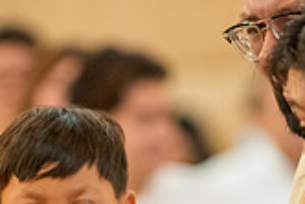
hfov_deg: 3.0
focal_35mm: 697
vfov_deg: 2.0
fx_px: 5910
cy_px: 310
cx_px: 85
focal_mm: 200
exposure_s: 1/80
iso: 2000
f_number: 2.8
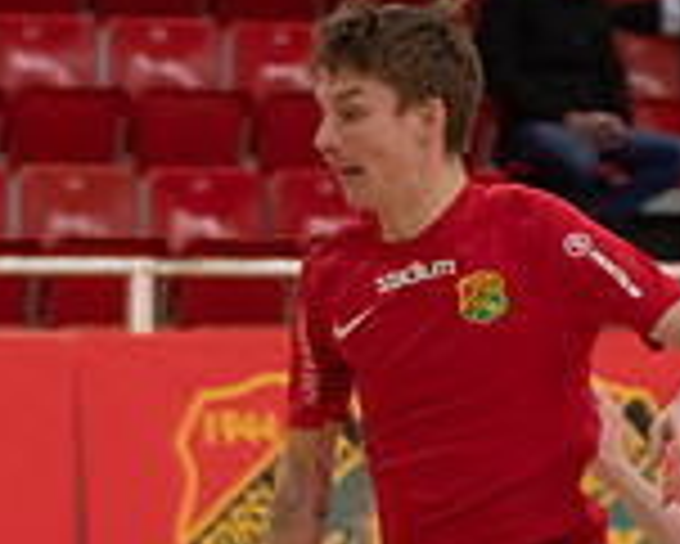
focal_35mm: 466
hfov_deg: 4.1
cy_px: 960
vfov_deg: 3.3
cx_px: 510
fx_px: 9384
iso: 500
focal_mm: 70
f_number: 2.8
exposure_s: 1/800
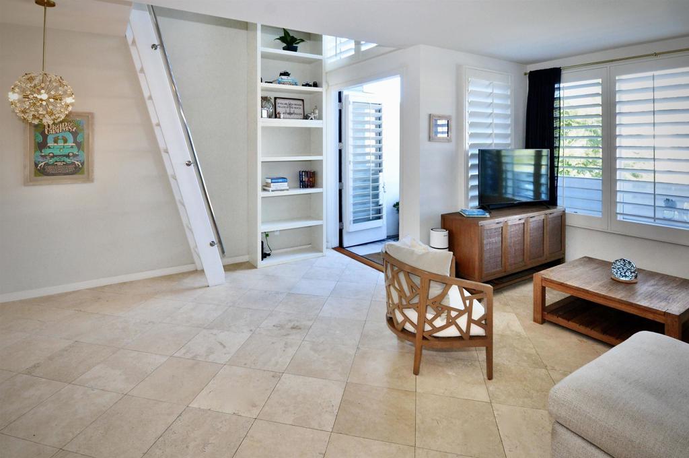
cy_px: 229
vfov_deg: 71.9
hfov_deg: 95.1
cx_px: 344
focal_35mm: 16
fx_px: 315
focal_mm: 11
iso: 800
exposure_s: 1/30
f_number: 7.1
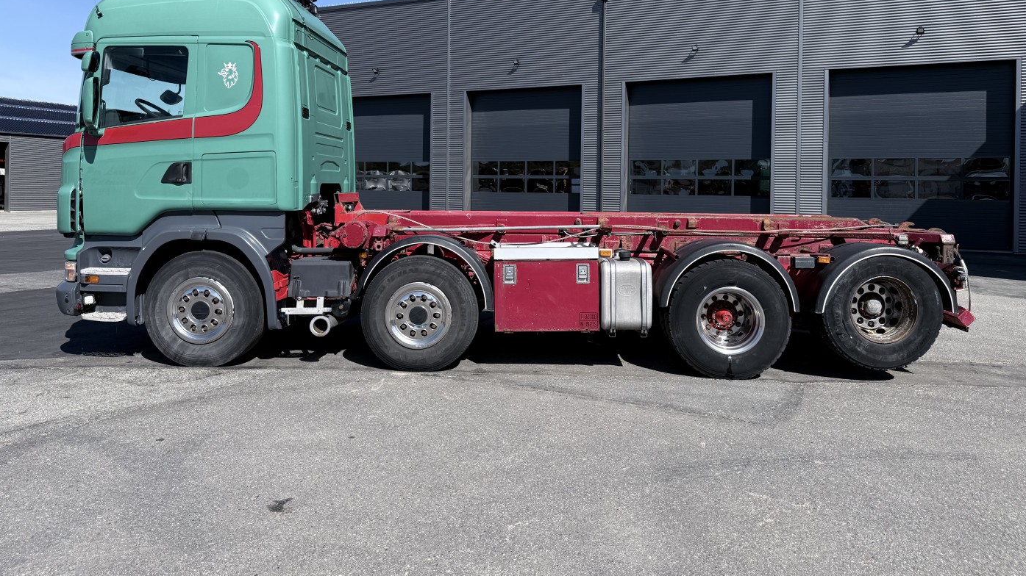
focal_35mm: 27
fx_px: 734
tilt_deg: +1.4
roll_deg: -0.9
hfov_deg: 69.9
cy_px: 187
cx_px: 528
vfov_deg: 42.2
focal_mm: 6.76
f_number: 1.78
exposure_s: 1/3584
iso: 80
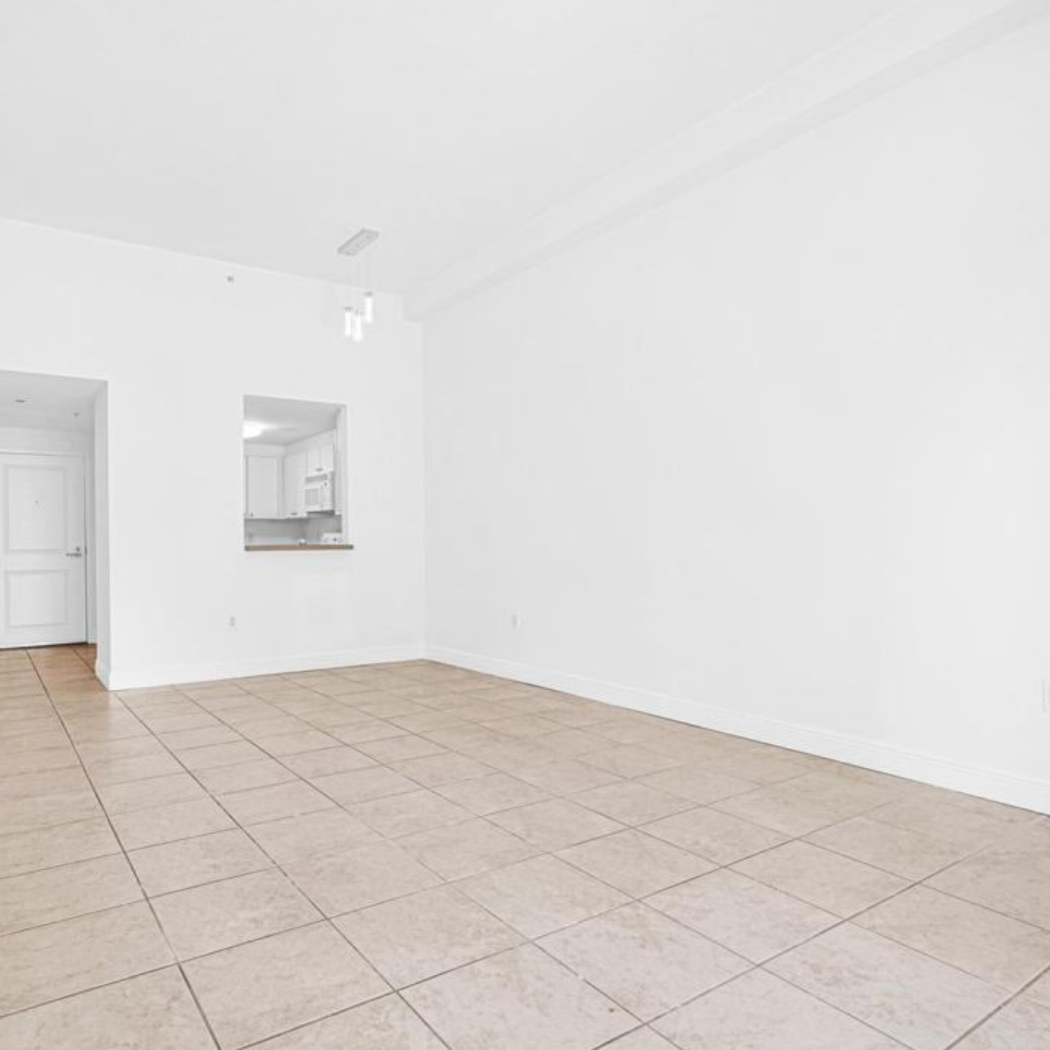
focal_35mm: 21
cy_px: 513
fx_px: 721
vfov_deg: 72.1
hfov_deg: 71.9
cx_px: 460
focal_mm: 16
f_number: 8
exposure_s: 1/30
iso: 800
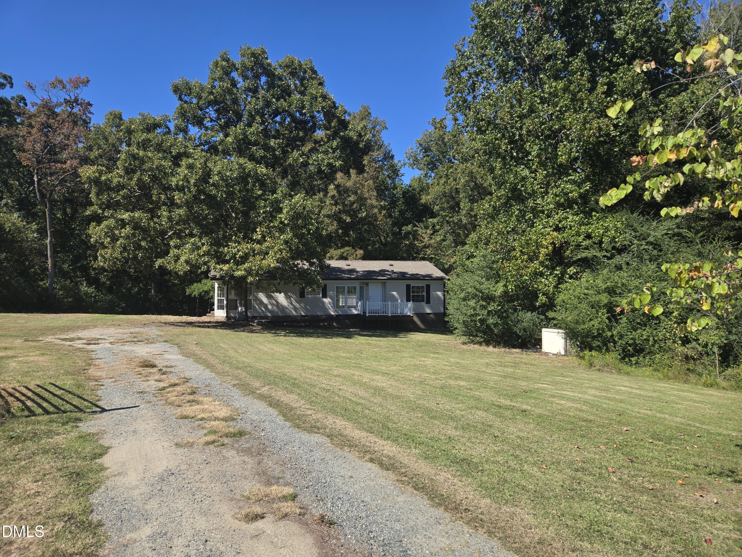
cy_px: 278
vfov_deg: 58.9
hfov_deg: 73.9
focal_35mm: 23
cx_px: 371
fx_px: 493
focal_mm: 5.4
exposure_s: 1/1597
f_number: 1.8
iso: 25
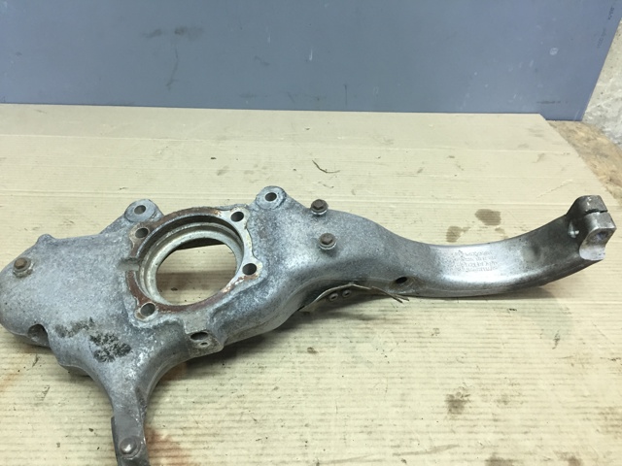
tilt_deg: -35.7
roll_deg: -2.6
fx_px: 521
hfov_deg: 61.7
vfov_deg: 48.2
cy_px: 233
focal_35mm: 29
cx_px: 311
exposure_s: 1/33
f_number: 2.2
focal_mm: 4.15
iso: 64
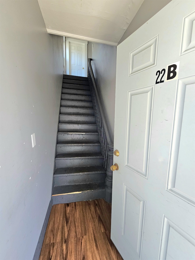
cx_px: 98
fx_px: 98
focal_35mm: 13
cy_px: 130
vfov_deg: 106.2
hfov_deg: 89.9
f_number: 2.2
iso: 160
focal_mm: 2.2
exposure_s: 1/208
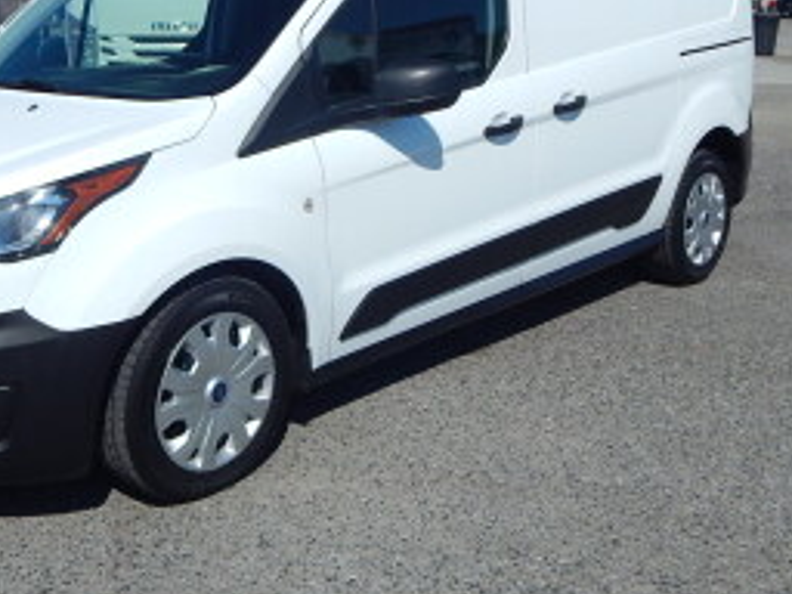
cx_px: 238
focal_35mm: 47
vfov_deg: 30.7
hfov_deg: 39.7
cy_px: 200
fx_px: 1075
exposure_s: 1/1500
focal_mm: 5.6
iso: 125
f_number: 6.5
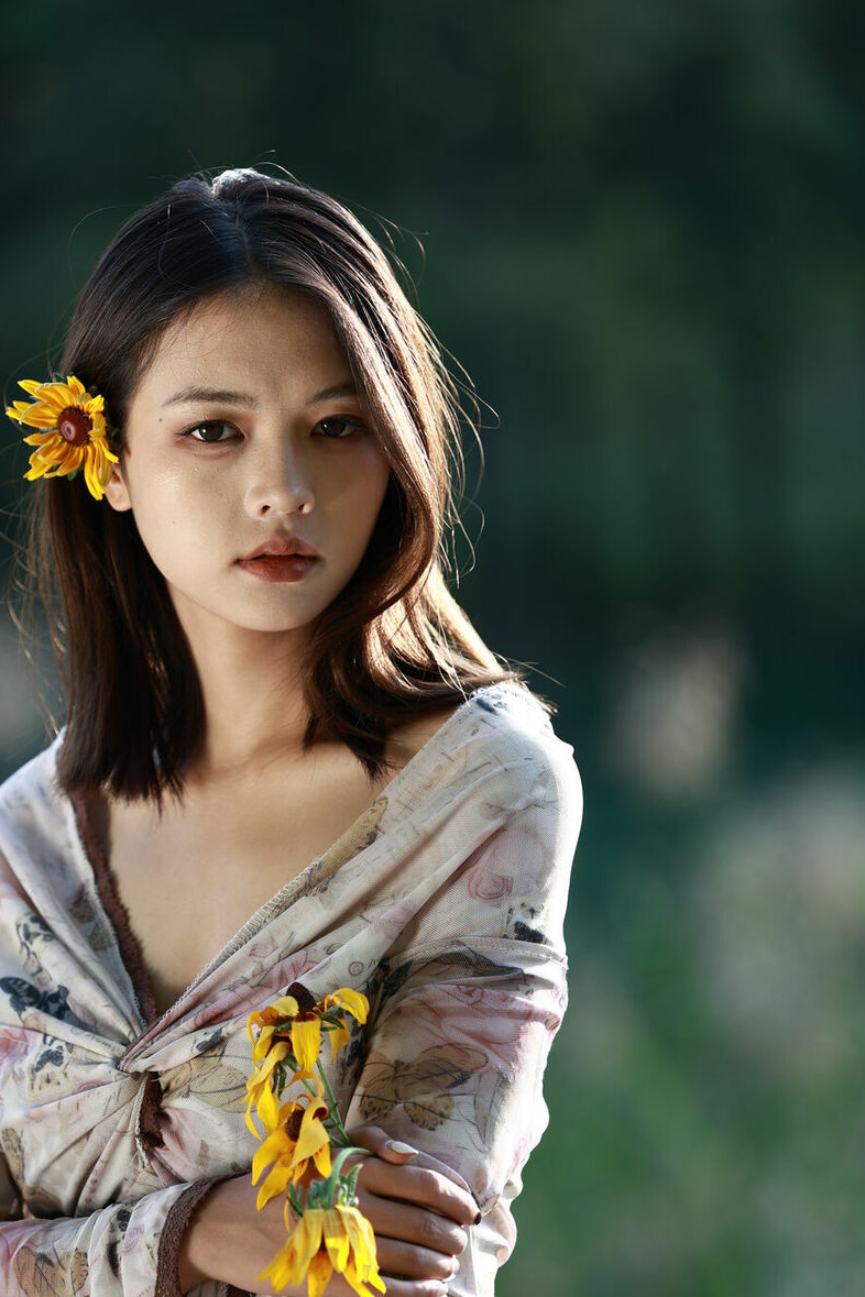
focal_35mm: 203
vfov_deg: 10.1
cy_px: 847
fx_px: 7316
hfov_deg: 6.8
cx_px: 311
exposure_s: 1/250
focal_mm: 153
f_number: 2.8
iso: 100
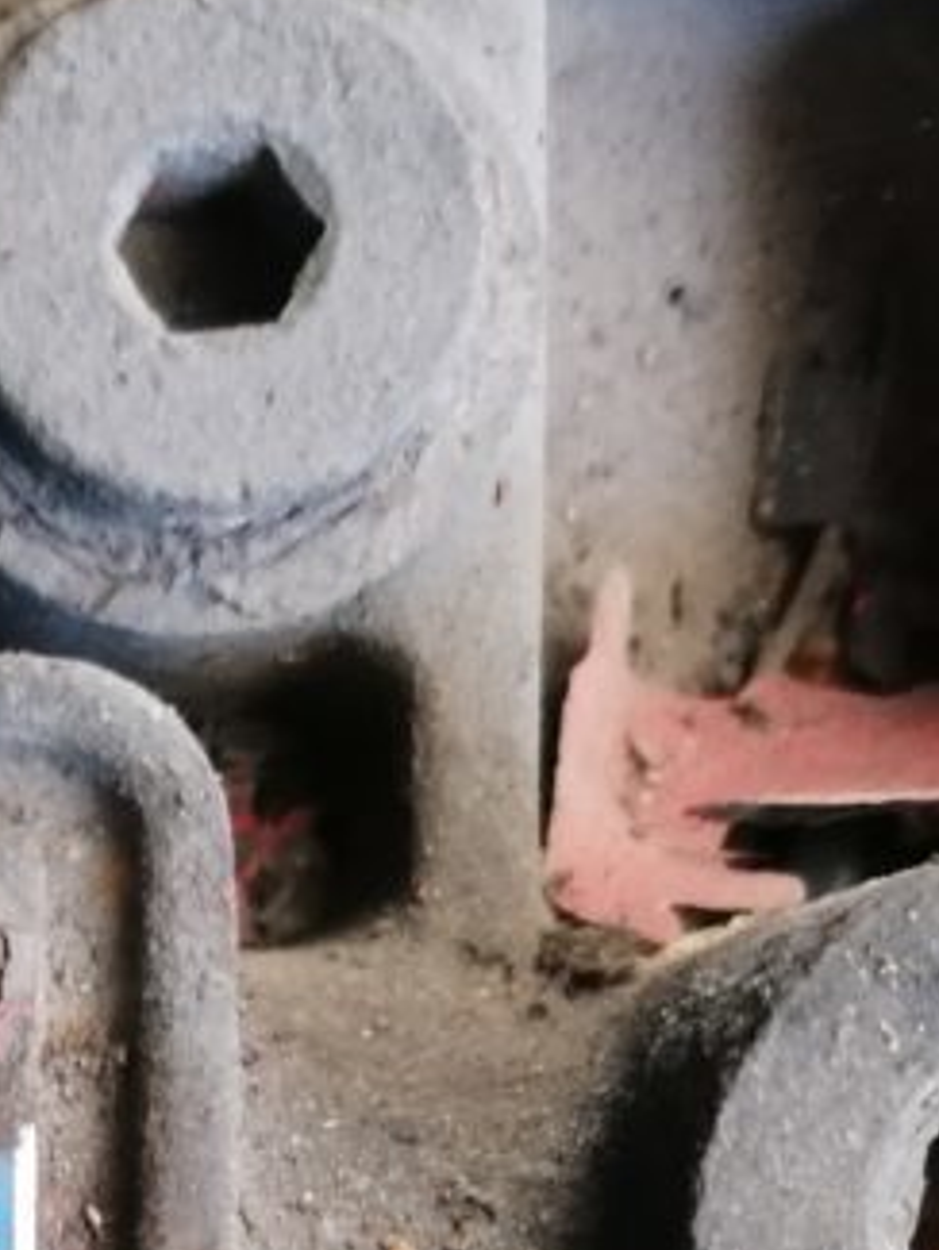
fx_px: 3072
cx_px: -535
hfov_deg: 15.8
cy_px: 1554
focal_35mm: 85
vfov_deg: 21.2
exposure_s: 1/20
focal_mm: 4.75
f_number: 1.8
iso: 640
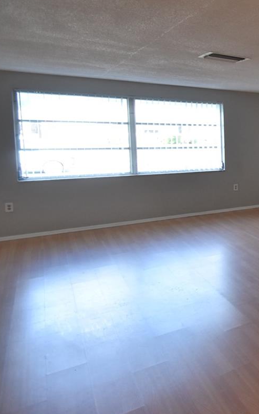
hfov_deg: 26.5
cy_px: 162
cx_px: 405
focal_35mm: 31
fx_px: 350
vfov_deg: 60.6
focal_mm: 10
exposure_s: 1/250
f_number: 3.5
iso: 800
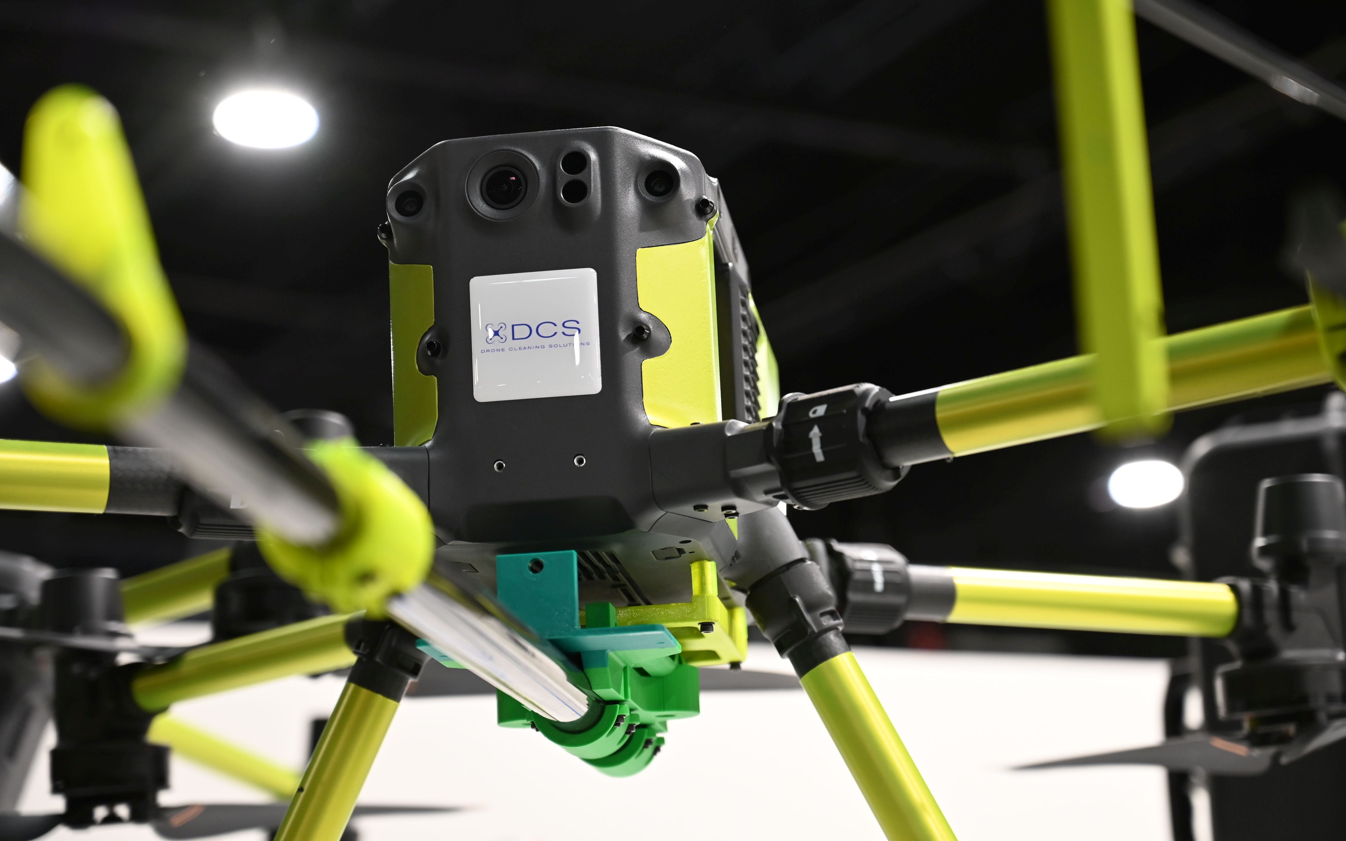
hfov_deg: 29.4
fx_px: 2568
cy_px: 410
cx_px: 678
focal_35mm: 70
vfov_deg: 18.6
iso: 1250
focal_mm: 68
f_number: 4
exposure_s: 1/125
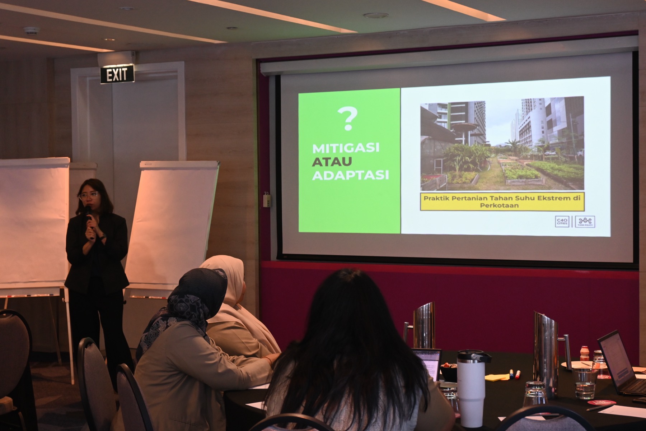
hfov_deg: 33.4
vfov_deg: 22.6
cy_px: 216
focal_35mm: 60
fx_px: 1077
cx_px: 323
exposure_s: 1/60
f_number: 5.6
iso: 1250
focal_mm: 40
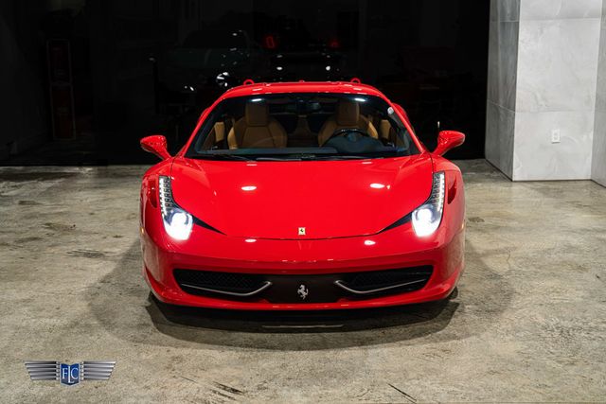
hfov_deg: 37.5
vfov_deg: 25.5
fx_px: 892
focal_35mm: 53
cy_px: 202
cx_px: 303
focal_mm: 53
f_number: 4
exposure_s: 1/80
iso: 1600
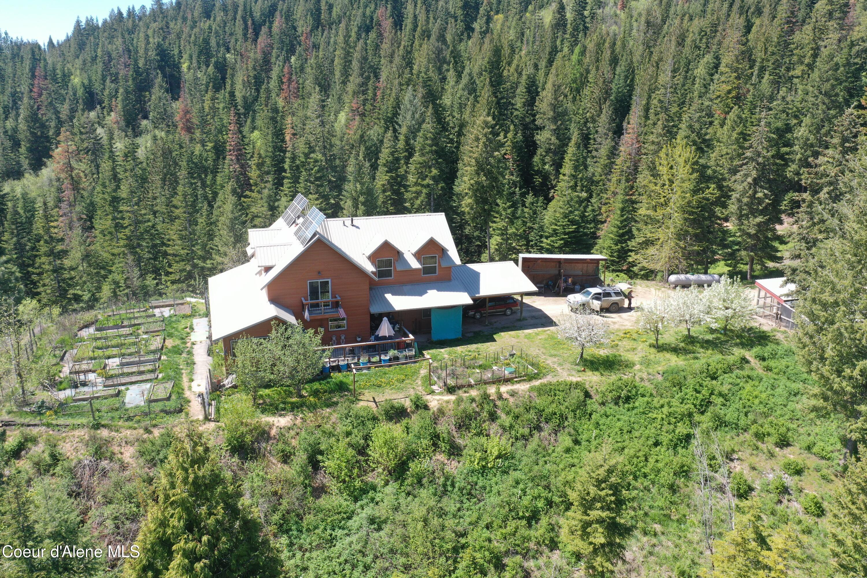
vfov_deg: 46.4
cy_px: 289
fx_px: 674
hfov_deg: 65.5
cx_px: 434
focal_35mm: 28
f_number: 5
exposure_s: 1/200
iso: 100
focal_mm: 10.26
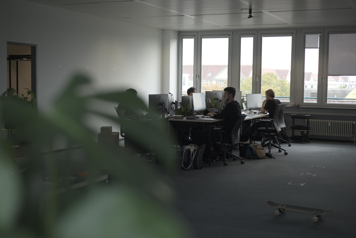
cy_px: 119
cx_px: 178
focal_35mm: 50
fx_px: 495
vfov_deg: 27.0
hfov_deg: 39.6
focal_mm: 50
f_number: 2.8
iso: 64
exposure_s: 1/60
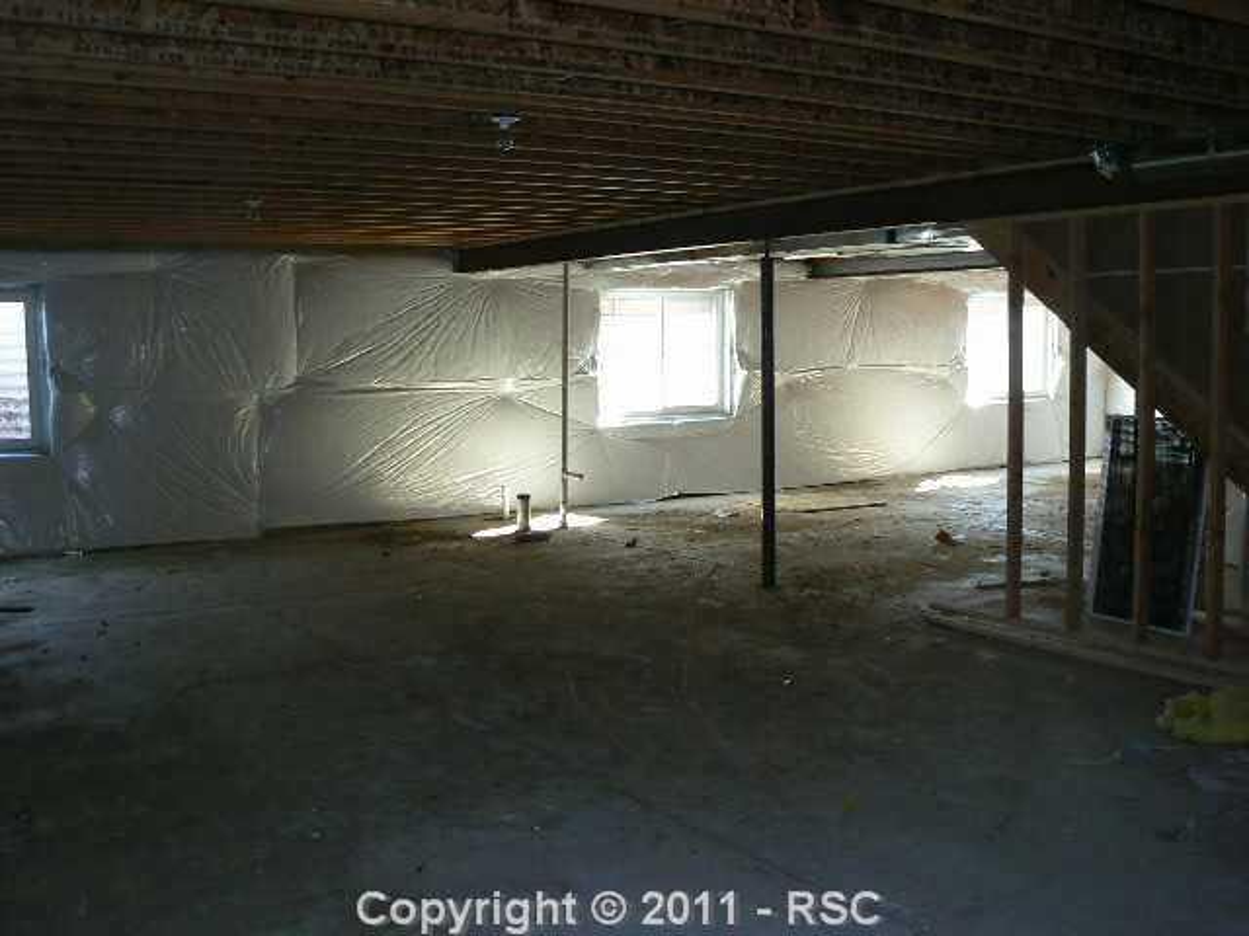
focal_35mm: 36
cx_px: 624
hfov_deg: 51.4
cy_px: 468
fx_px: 1299
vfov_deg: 39.7
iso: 100
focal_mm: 6
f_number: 2.8
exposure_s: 1/30
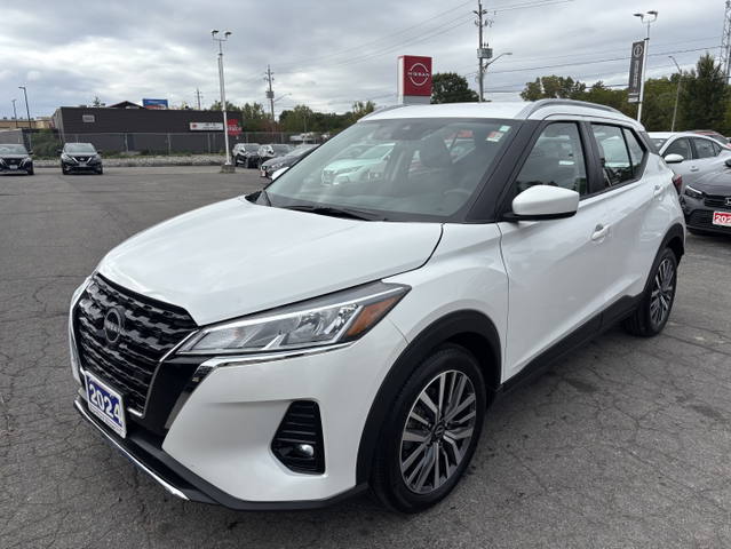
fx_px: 549
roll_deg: +1.2
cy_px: 274
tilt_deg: -13.4
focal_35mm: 26
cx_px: 366
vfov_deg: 53.1
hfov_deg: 67.3
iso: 50
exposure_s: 1/3311
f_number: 1.6
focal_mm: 5.96
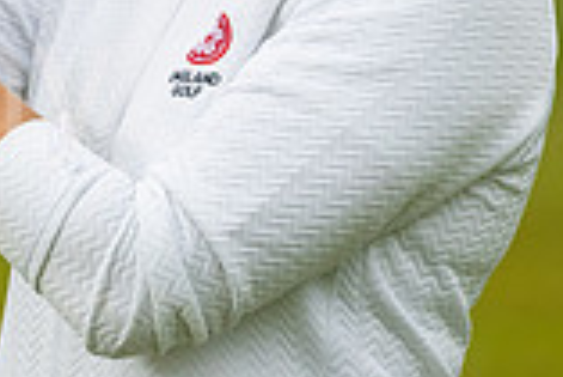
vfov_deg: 1.2
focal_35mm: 1108
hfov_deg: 1.9
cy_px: -92
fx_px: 17344
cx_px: -344
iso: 320
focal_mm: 300
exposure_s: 1/200
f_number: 7.1
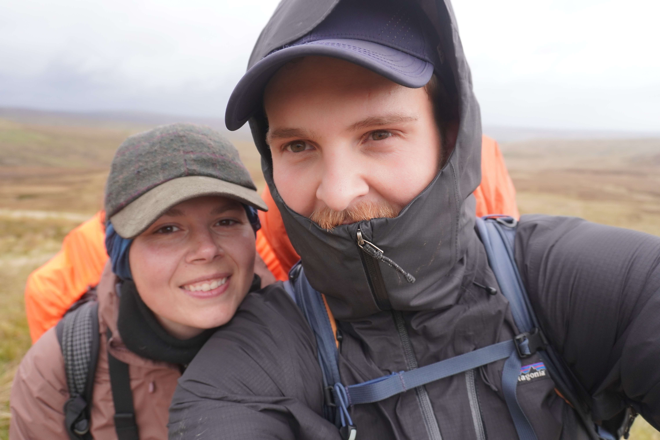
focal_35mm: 26
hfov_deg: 70.4
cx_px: 330
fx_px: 467
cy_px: 220
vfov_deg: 50.4
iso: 250
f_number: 4
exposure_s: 1/160
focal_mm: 17
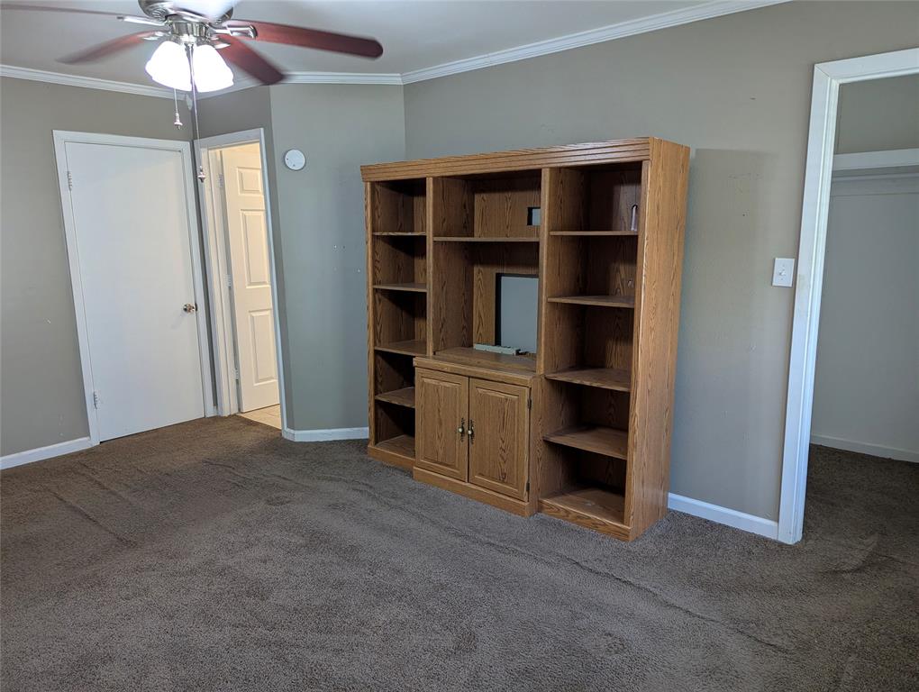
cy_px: 346
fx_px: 638
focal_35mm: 24
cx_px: 460
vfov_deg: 56.9
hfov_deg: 71.5
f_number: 1.85
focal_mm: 6.81
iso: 220
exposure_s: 1/109
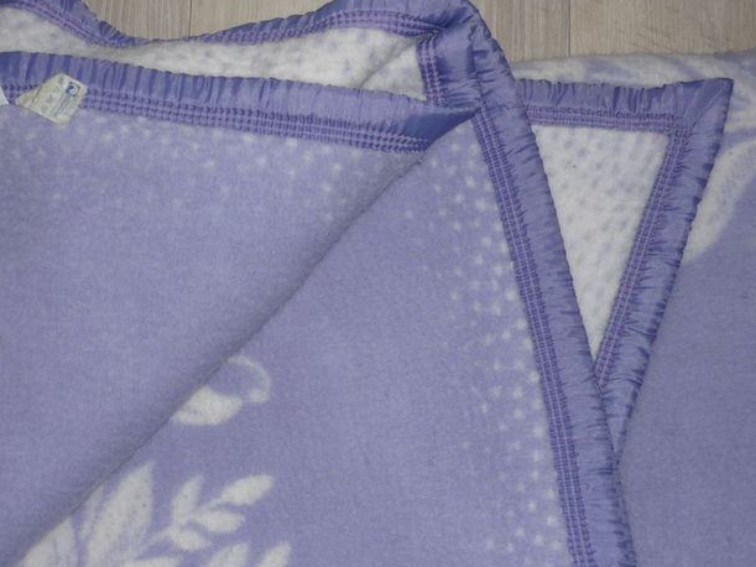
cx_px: 293
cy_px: 353
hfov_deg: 35.4
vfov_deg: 26.9
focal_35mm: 54
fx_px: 1179
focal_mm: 5.5
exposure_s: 1/30
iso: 100
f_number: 2.8
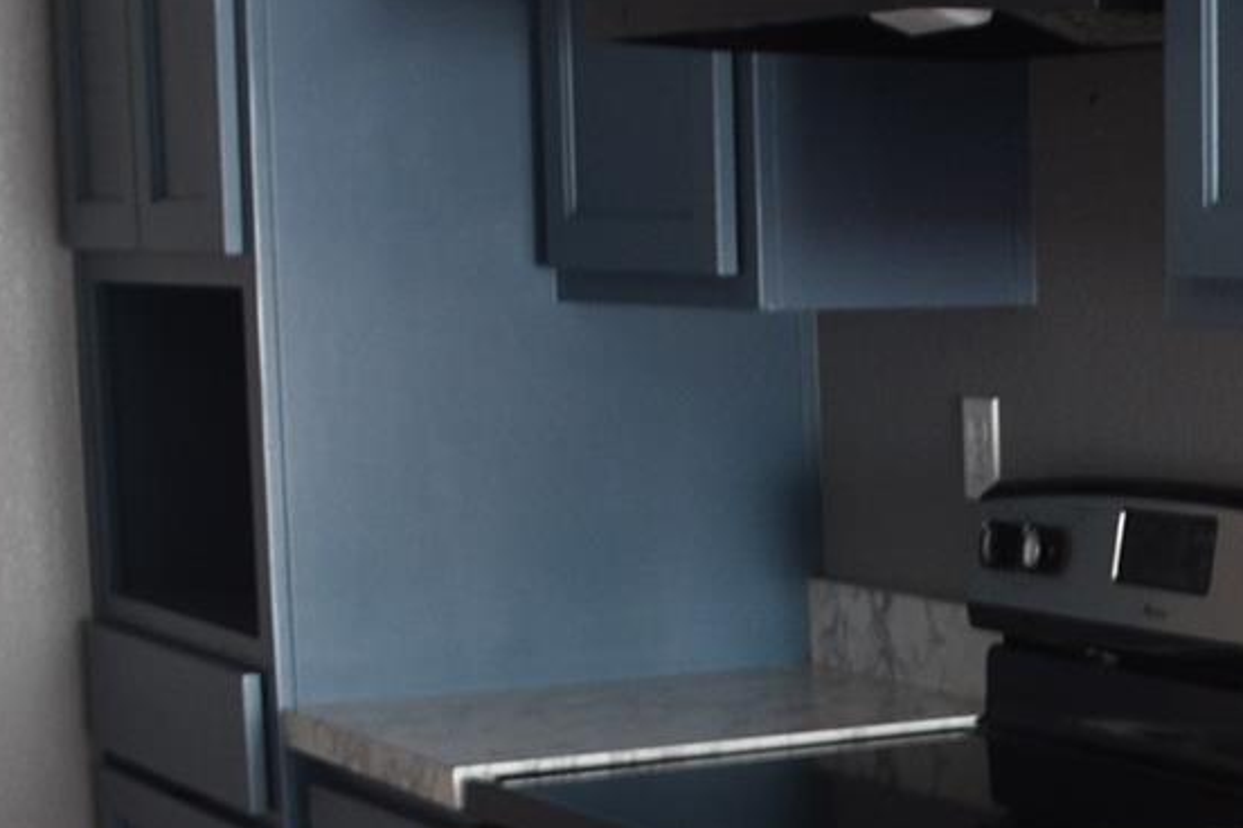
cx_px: 1846
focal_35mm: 89
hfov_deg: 19.9
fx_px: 3073
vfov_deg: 15.3
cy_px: 627
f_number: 4.5
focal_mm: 16
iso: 400
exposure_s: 1/80
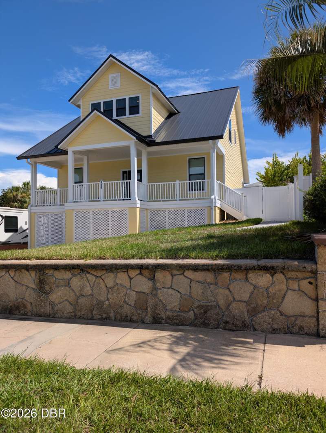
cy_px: 216
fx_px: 301
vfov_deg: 71.5
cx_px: 163
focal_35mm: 24
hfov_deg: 56.9
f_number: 1.68
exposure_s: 1/1475
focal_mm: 6.9
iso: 22
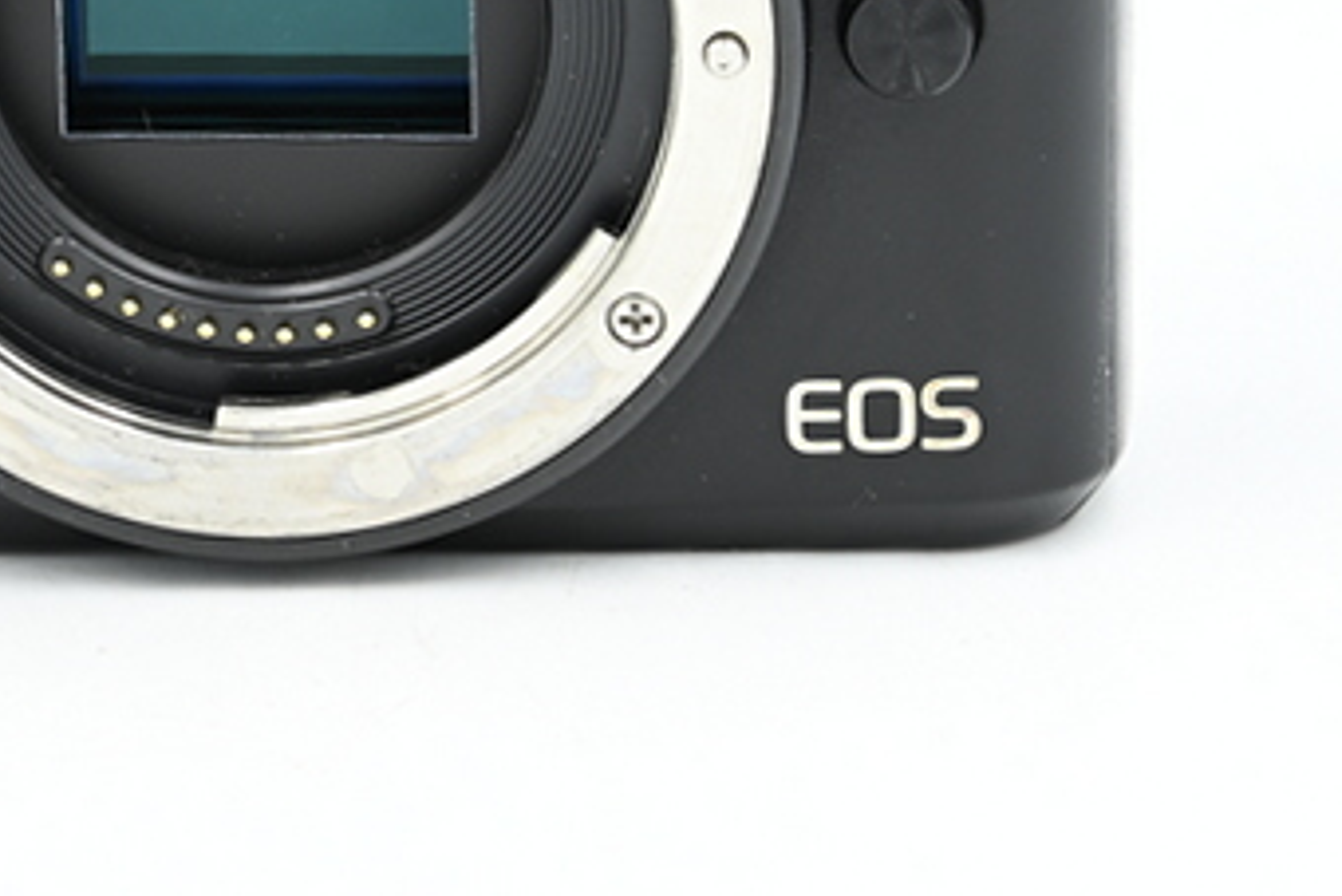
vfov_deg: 5.2
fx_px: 9845
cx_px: 28
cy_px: -195
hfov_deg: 7.8
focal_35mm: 264
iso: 200
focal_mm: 95
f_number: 14
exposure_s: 1/15
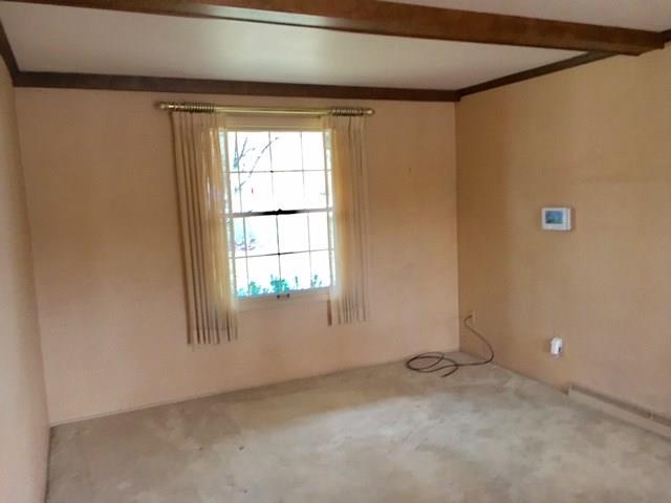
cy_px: 252
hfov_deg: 61.7
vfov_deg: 48.2
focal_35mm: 29
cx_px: 336
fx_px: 562
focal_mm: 4.15
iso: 125
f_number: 2.2
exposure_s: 1/30
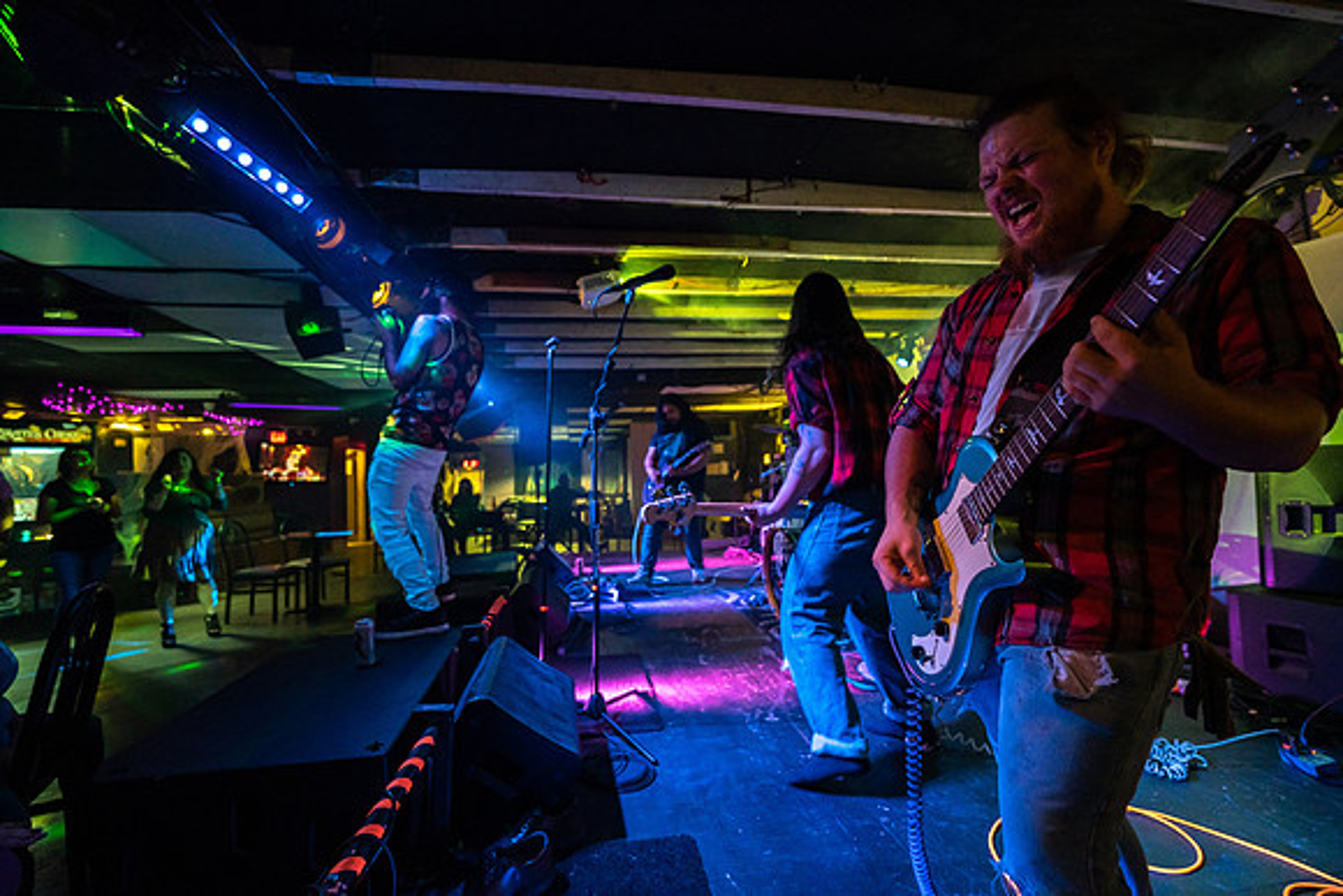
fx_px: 534
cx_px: 672
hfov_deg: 103.0
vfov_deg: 80.0
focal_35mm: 14
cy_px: 448
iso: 2500
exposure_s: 1/160
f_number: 2.8
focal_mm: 14
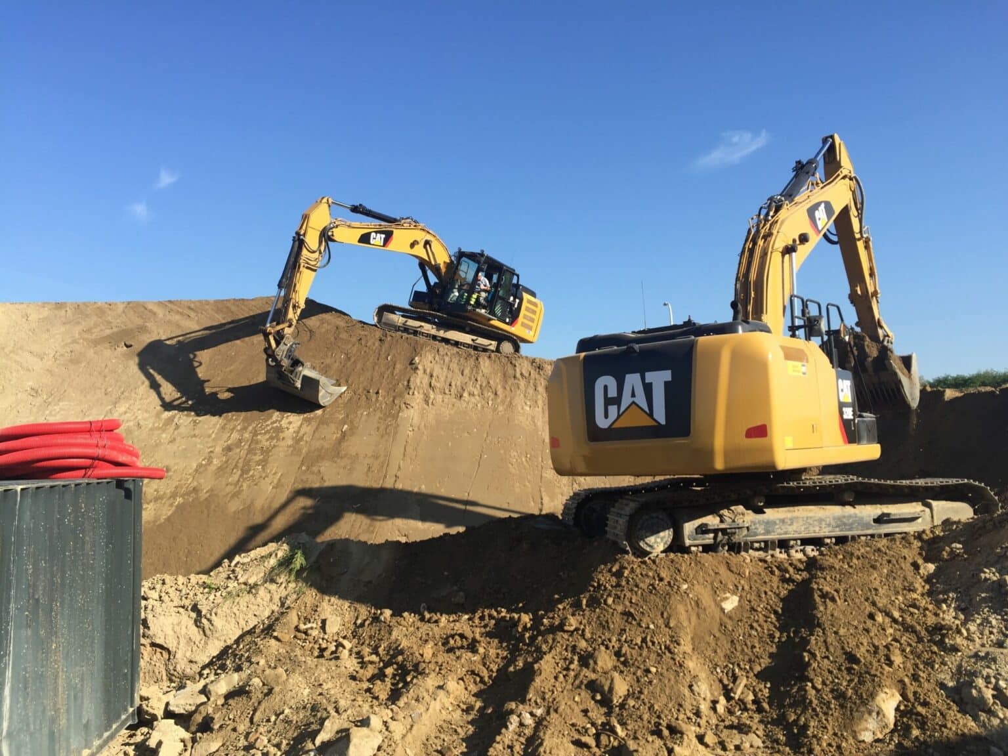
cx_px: 504
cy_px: 378
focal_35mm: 29
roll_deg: -0.1
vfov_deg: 48.2
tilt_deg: +5.8
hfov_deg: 61.7
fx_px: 844
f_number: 2.2
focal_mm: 4.15
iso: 32
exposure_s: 1/1236
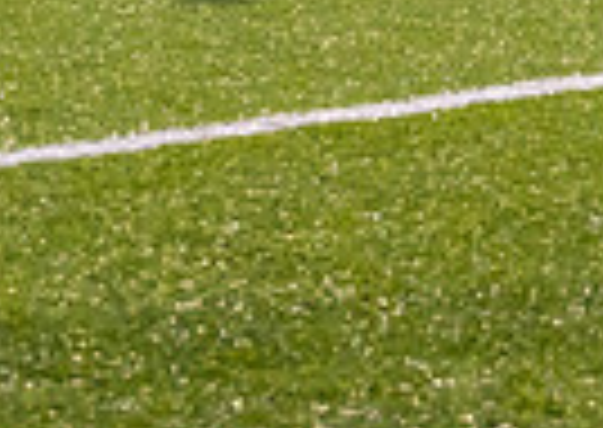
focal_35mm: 199
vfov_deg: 6.8
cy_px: -601
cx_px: -178
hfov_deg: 9.9
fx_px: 3399
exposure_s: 1/1000
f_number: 2.8
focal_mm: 24
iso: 2000
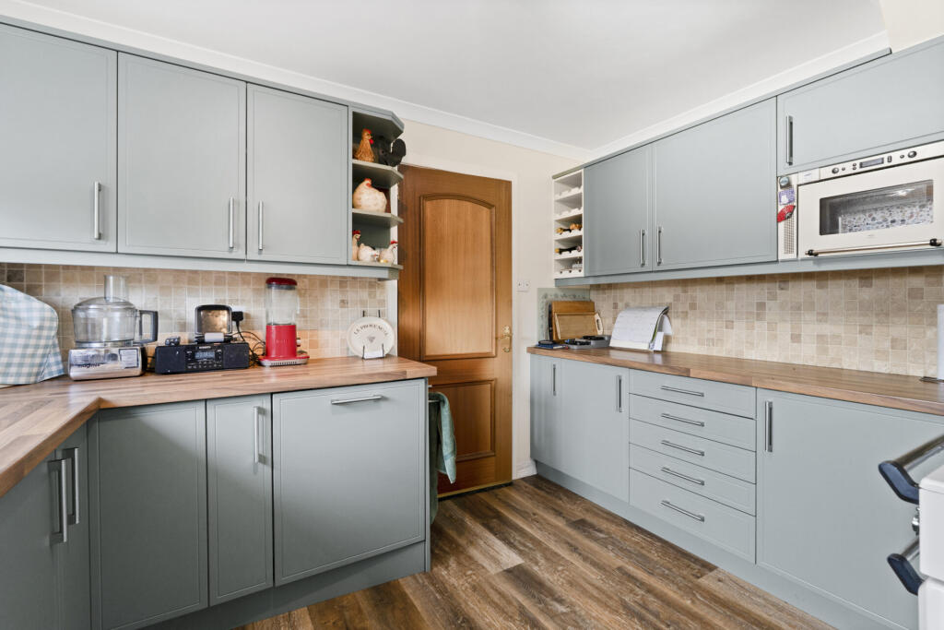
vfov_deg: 73.8
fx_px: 420
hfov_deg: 96.7
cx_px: 472
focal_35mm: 16
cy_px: 315
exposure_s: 1/8
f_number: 8
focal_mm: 16
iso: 250
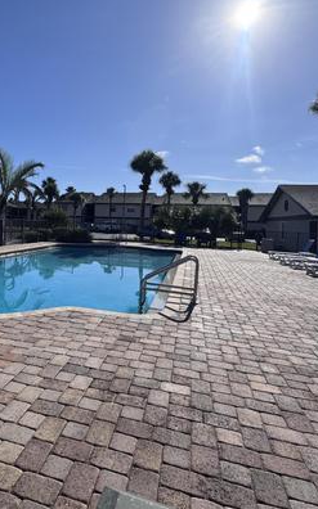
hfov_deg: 48.8
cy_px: 222
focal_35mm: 24
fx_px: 333
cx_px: 76
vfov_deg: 74.5
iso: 50
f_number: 2.2
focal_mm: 2.22
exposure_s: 1/3906
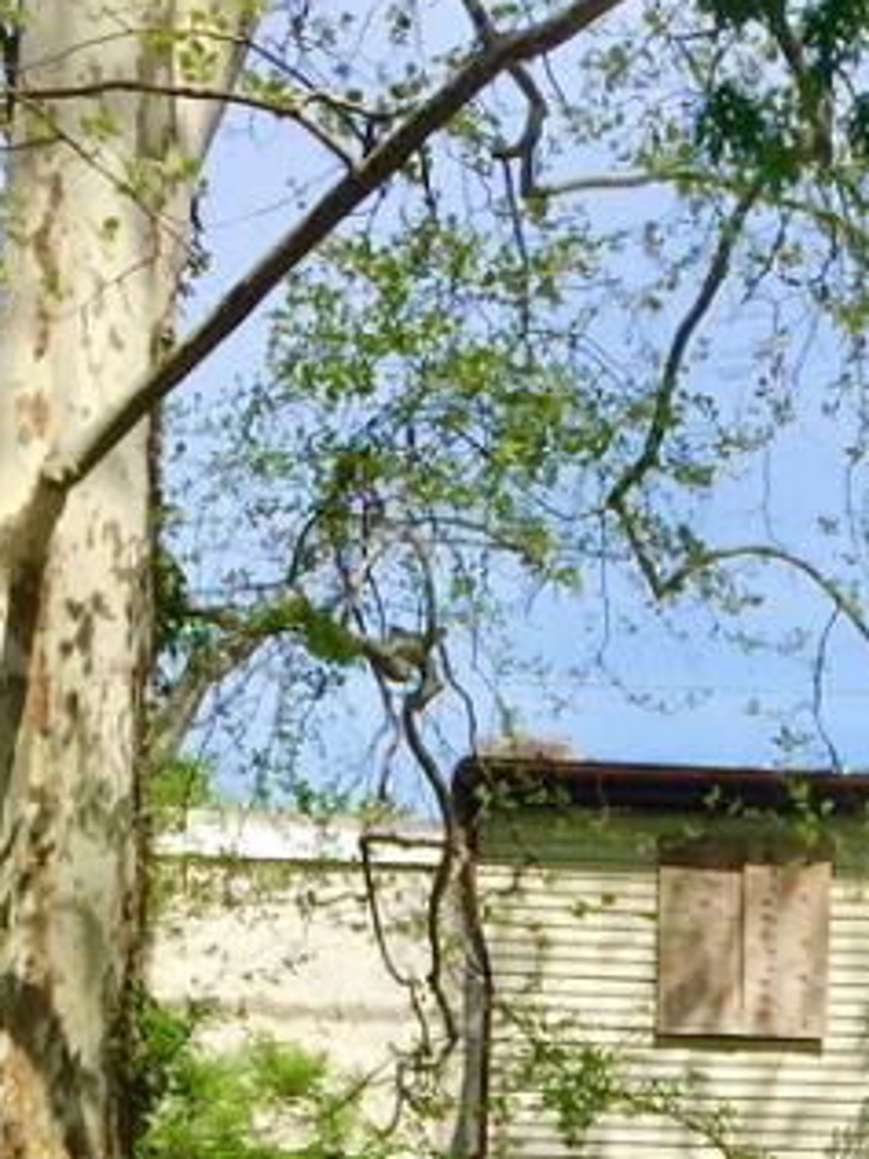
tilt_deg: -3.8
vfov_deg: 13.0
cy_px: 1918
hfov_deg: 10.3
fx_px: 4720
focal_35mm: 141
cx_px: 1188
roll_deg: -1.3
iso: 32
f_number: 2.2
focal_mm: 4.15
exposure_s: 1/1799
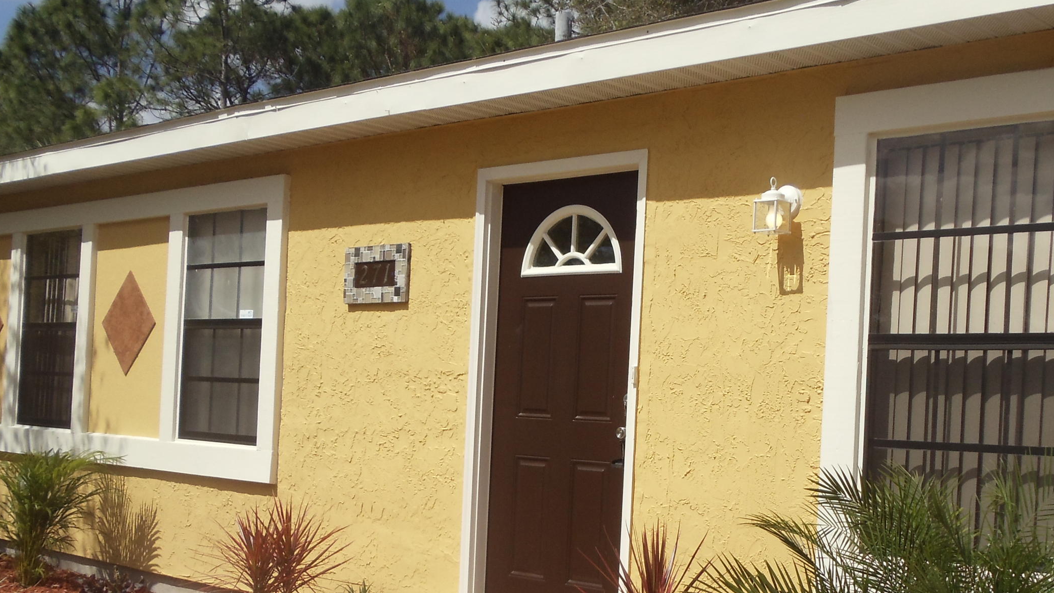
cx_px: 583
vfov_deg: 17.4
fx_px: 1928
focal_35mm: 69
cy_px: 458
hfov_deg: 30.5
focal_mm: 6
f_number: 7.1
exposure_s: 1/500
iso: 100
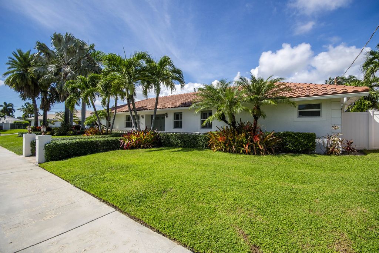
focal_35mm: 15
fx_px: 158
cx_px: 190
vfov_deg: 77.3
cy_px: 126
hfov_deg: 100.4
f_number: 8
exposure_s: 1/500
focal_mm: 10
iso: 100
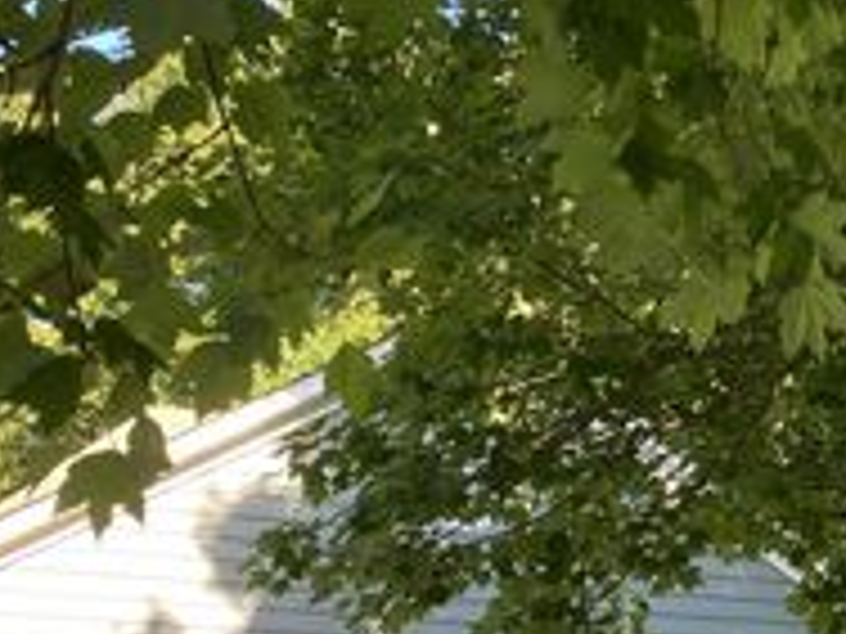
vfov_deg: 20.6
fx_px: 1686
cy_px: 627
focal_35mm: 69
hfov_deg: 24.7
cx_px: 1080
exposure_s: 1/122
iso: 32
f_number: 1.8
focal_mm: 4.25
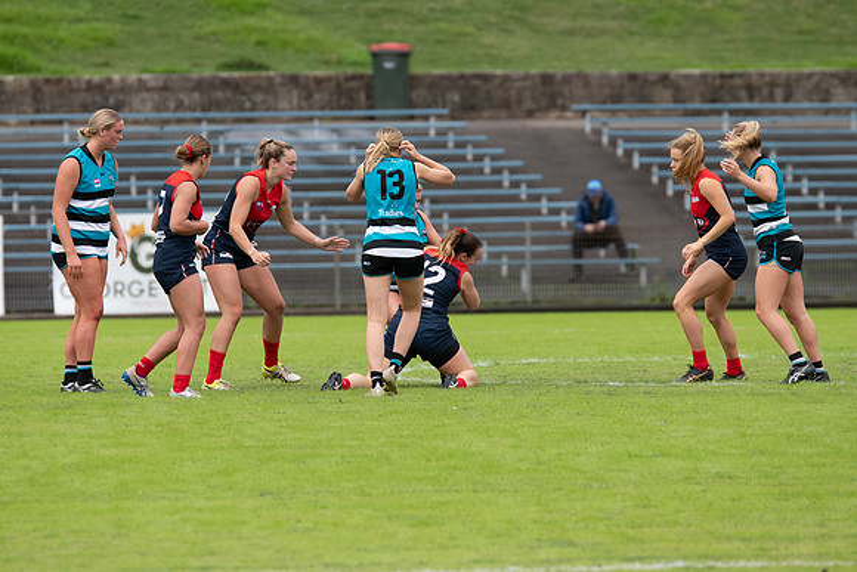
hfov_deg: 4.2
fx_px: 11684
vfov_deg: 2.8
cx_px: 372
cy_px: 242
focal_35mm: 491
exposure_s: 1/1600
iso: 800
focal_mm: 420
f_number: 5.6
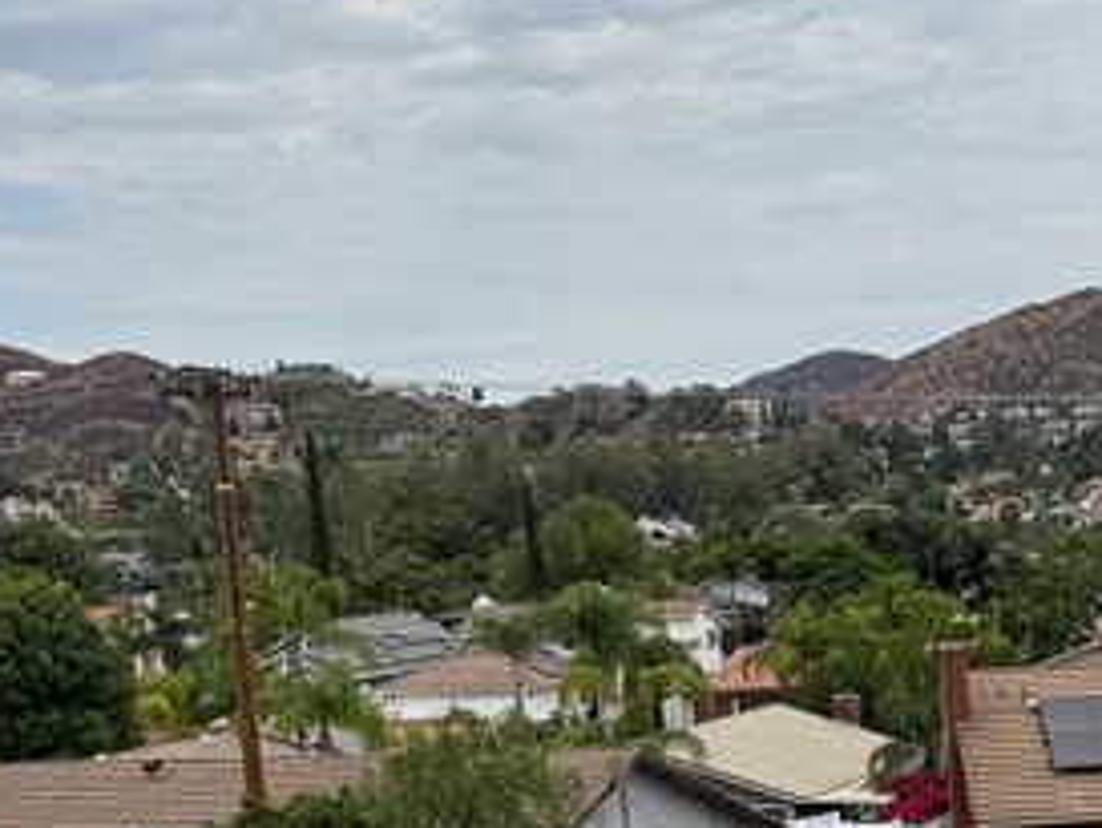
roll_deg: +2.3
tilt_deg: -8.8
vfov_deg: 15.9
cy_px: 941
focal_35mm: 90
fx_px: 2866
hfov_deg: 20.2
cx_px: 1376
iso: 80
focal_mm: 6.76
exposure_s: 1/6410
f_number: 1.78
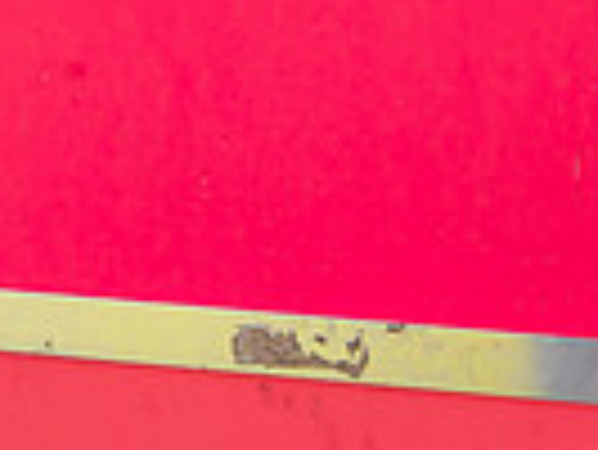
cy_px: -470
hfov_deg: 4.0
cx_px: -471
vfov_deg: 3.0
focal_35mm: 497
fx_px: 8594
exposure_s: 1/200
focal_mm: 102
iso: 200
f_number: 11
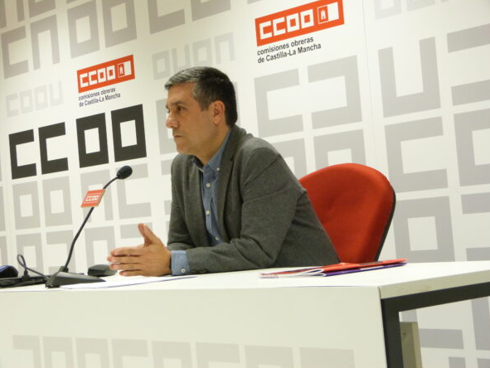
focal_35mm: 70
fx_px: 991
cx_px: 246
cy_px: 183
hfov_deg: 27.8
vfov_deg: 21.0
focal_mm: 12.4
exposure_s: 1/60
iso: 400
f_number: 3.3
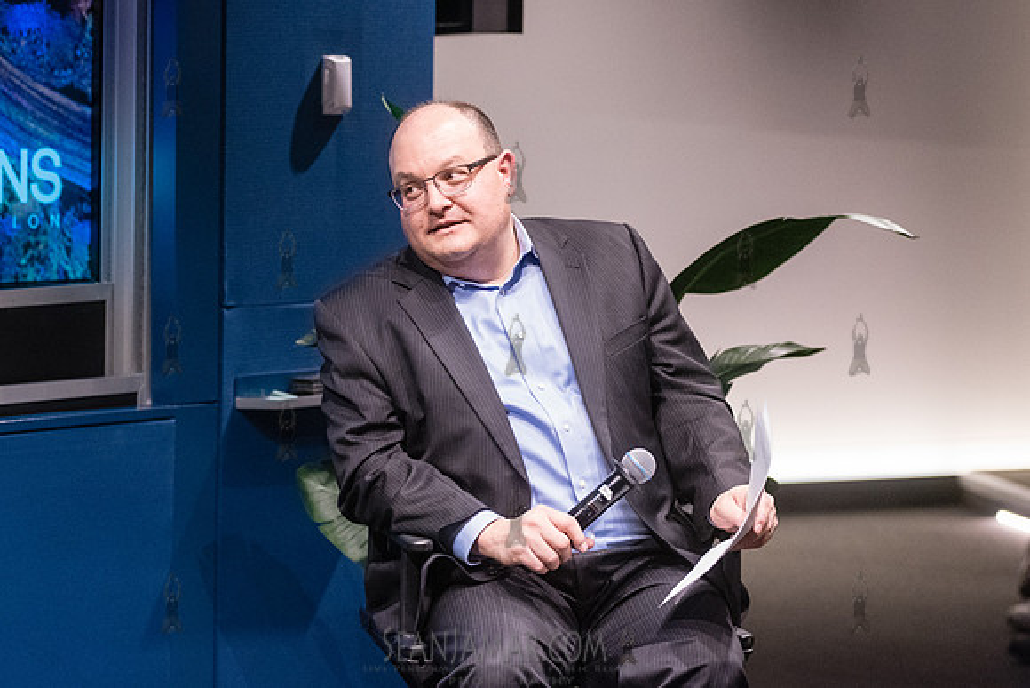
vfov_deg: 11.0
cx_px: 477
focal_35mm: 124
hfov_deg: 16.5
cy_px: 287
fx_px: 3560
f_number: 4
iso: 6400
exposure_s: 1/200
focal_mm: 100
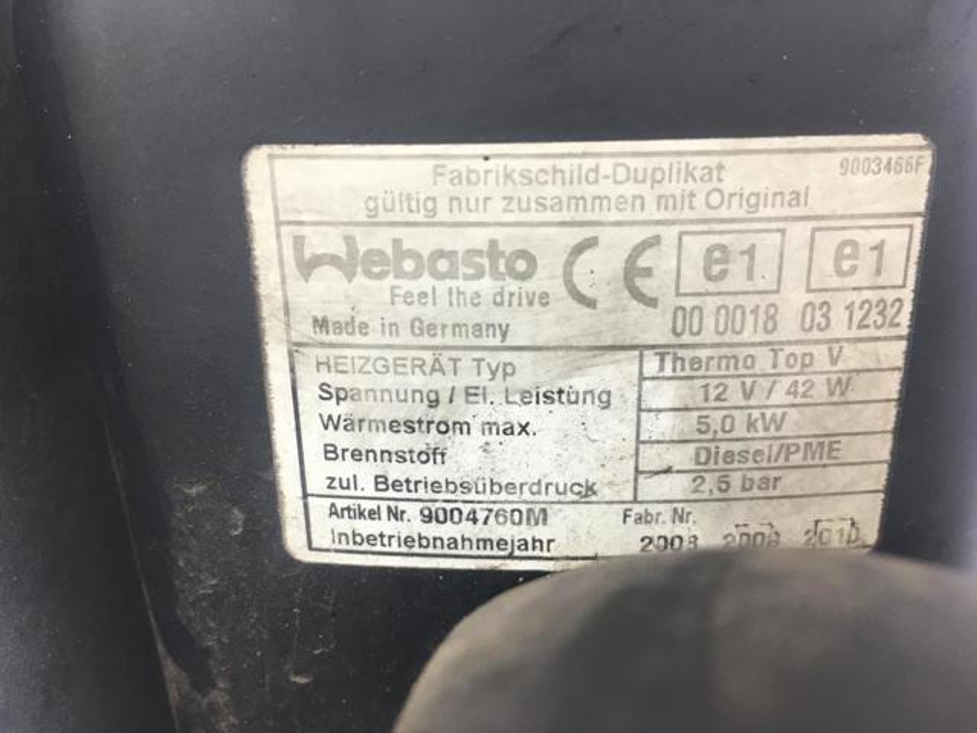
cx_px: 488
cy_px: 366
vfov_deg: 48.2
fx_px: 818
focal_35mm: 29
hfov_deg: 61.7
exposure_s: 1/33
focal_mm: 4.15
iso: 32
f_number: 2.2
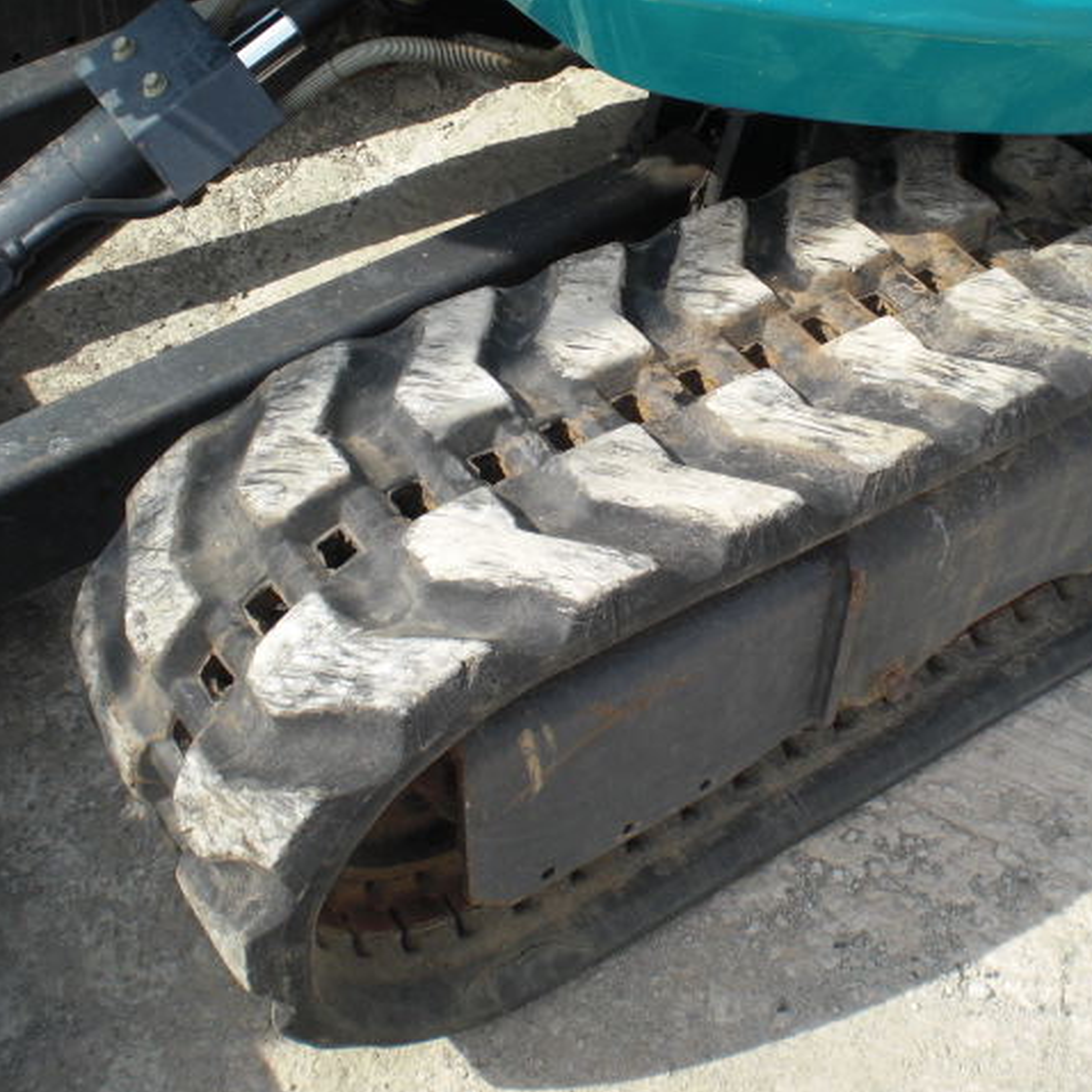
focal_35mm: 45
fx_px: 1606
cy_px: 546
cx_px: 722
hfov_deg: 37.2
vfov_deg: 37.6
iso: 64
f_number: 5.6
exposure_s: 1/200
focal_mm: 6.3
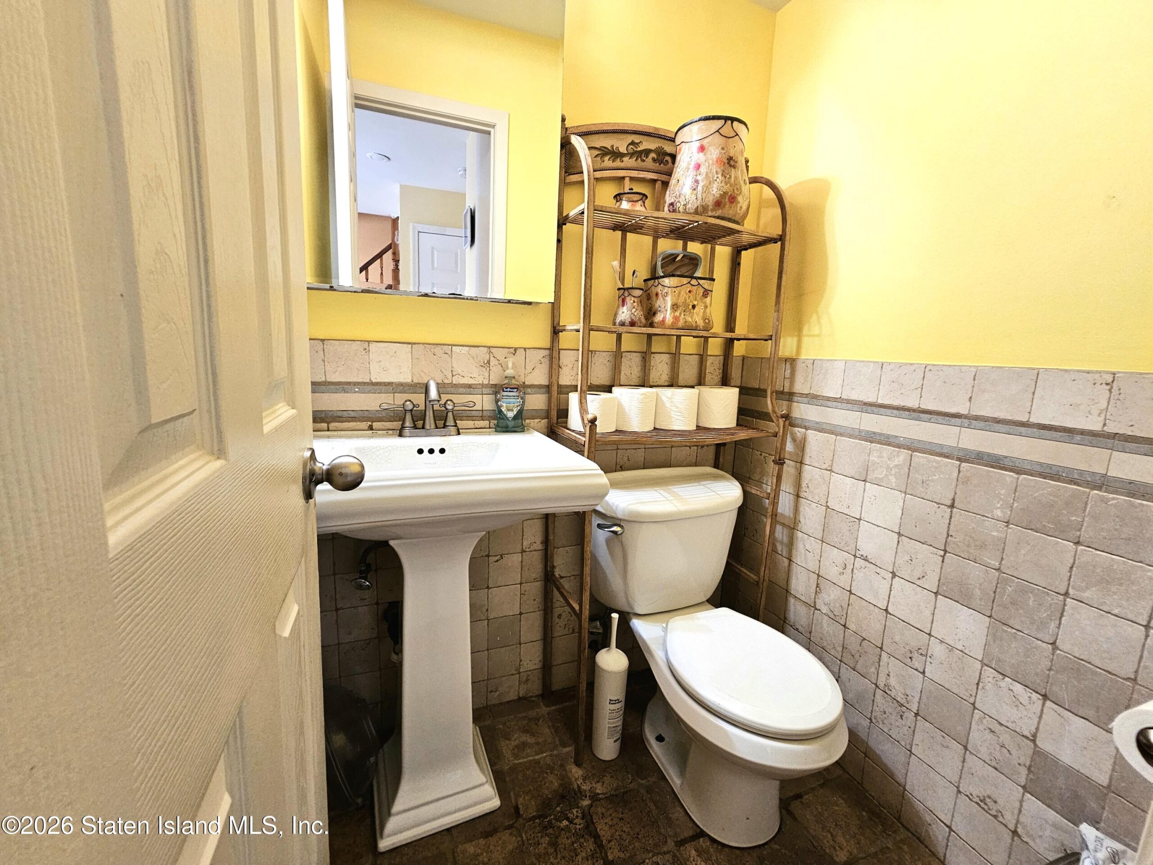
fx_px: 433
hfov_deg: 106.2
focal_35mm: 13
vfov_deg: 89.9
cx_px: 576
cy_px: 432
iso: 250
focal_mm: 2.2
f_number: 2.2
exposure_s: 1/60.2
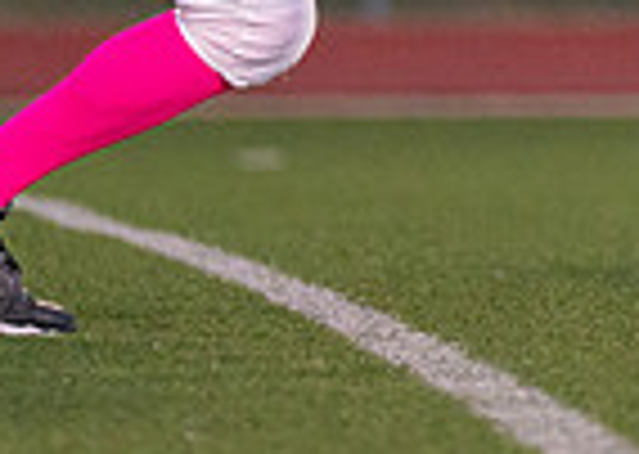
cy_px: -515
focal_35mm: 1154
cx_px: 1227
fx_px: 20913
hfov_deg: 1.7
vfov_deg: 1.2
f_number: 2.8
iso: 2000
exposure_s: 1/1250
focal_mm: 200
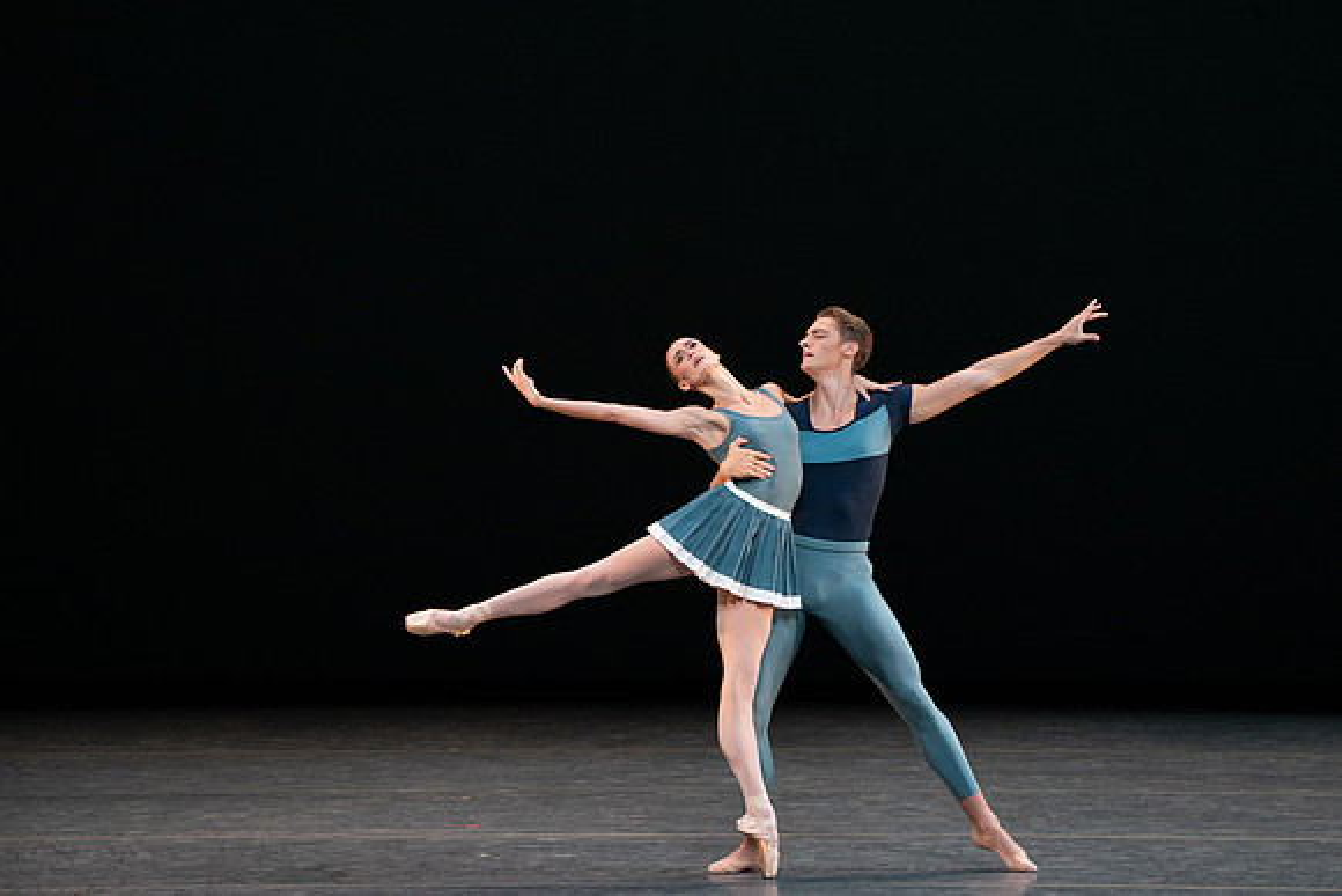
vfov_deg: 4.5
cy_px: 448
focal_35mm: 309
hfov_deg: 6.7
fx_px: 11521
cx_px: 671
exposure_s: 1/400
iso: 5000
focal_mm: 309
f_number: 8
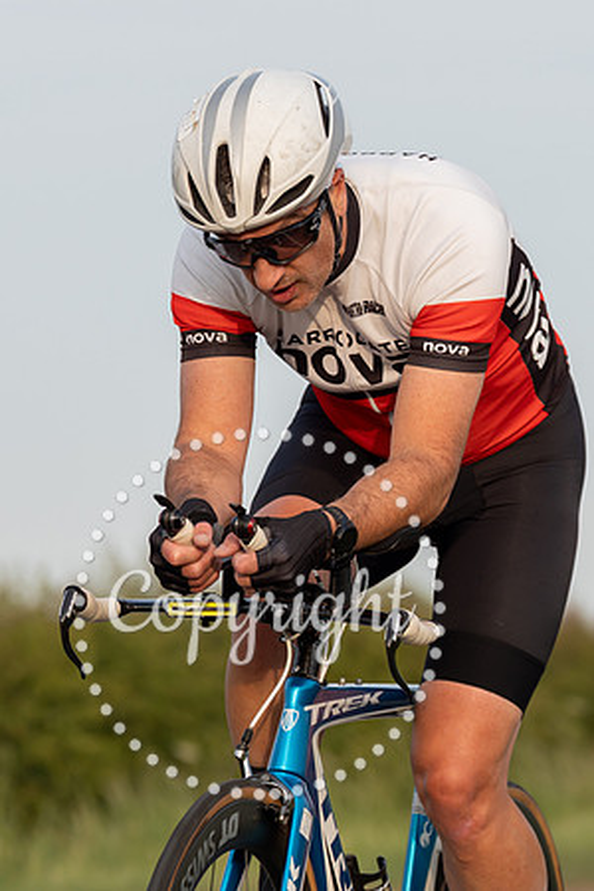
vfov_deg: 8.5
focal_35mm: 243
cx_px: 304
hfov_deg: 5.7
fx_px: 6017
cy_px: 371
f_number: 3.5
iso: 125
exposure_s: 1/1000
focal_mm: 118
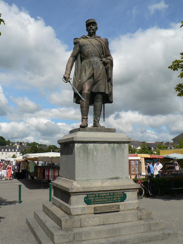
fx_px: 254
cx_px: 92
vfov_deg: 51.4
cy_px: 122
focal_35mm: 36
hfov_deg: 39.7
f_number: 5
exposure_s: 1/640
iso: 80
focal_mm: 6
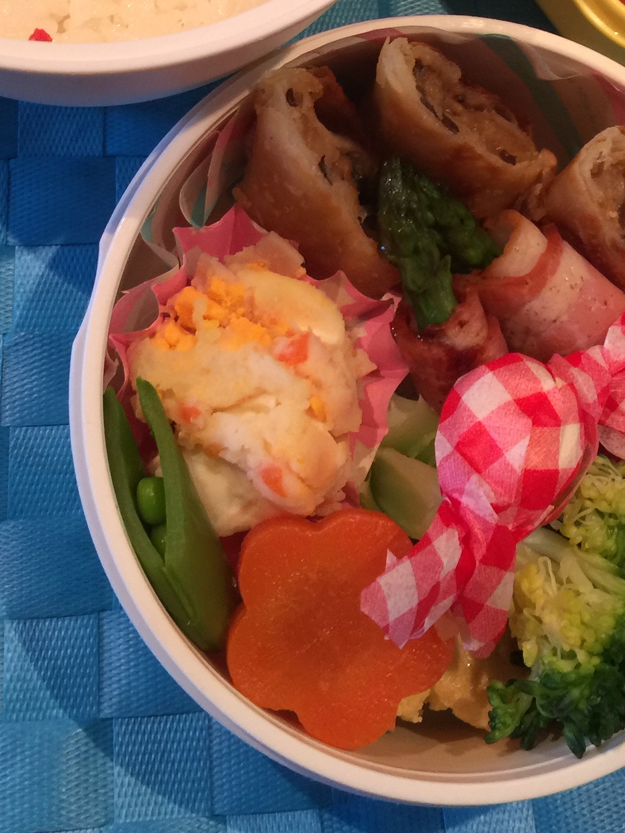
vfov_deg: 30.9
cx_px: 294
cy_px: 4
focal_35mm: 58
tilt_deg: -71.2
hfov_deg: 25.2
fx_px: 1396
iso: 64
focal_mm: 4.15
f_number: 2.2
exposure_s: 1/17
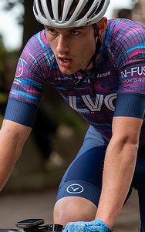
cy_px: 50
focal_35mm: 339
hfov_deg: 3.9
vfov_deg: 6.2
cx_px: 82
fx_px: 2144
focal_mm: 122
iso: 400
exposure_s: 1/800
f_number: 3.5
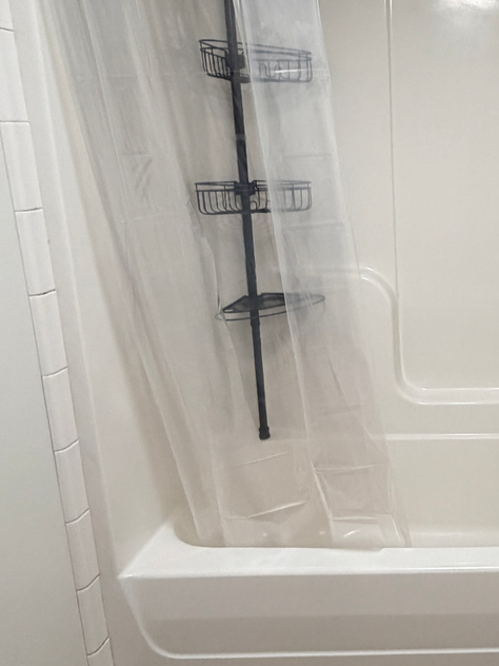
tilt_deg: -13.4
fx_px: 653
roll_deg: -0.1
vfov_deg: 53.8
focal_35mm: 34
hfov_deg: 36.6
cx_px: 522
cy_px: 293
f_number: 2.2
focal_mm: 2.22
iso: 320
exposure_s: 1/120
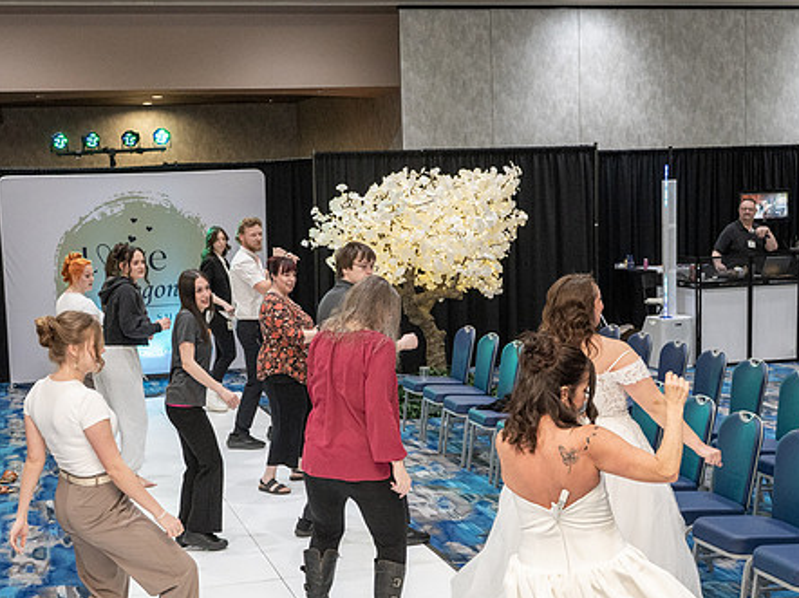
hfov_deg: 36.1
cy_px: 345
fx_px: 1223
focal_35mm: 53
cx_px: 349
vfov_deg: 27.5
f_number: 4
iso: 2000
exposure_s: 1/320
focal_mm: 28
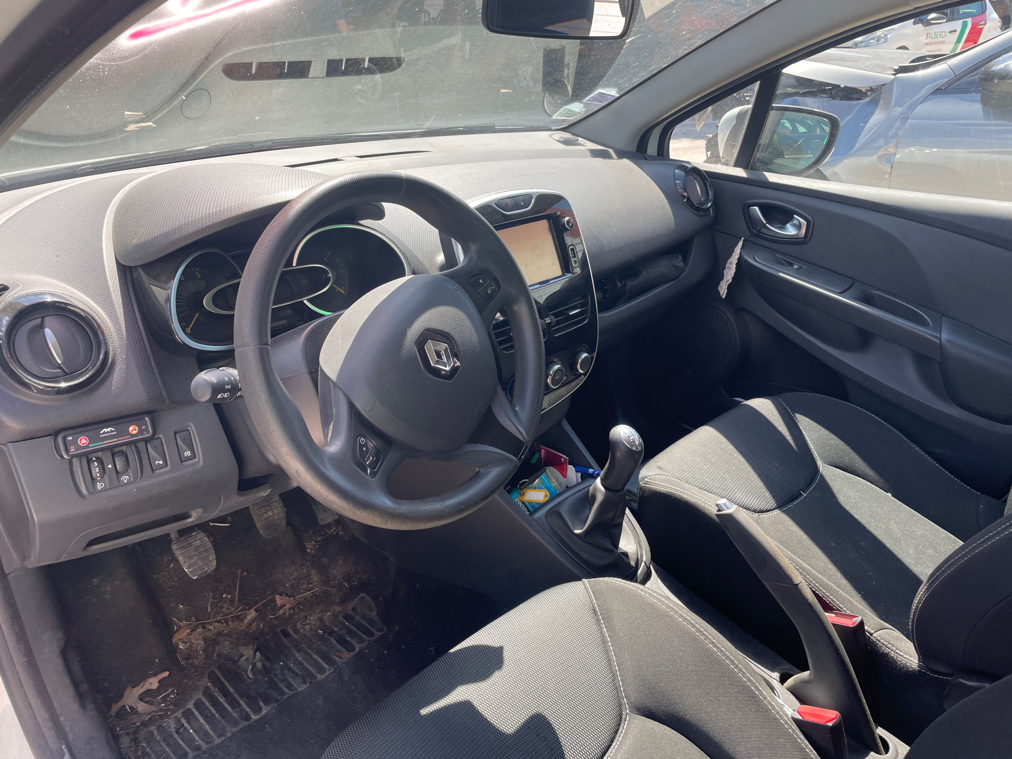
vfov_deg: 53.1
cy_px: 380
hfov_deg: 67.3
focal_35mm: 26
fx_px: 760
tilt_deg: -27.8
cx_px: 506
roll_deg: +1.5
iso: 32
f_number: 1.6
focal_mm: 4.2
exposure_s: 1/401
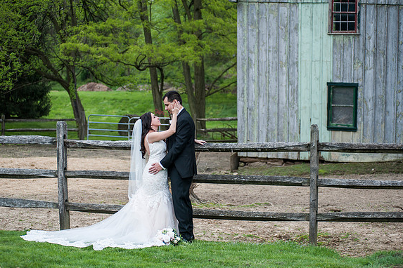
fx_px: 907
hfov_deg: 25.1
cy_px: 135
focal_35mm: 81
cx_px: 201
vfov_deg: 16.9
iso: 200
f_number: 3.2
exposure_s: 1/1250
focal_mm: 80
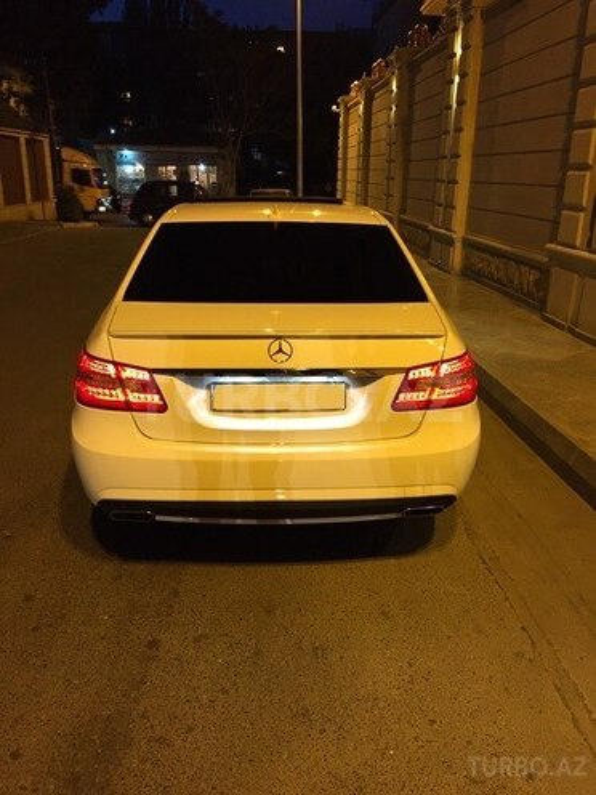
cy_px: 398
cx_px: 298
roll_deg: -0.5
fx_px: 666
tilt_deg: -19.7
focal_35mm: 29
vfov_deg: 61.7
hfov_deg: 48.2
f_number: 2.2
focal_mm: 4.15
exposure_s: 1/33
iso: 320
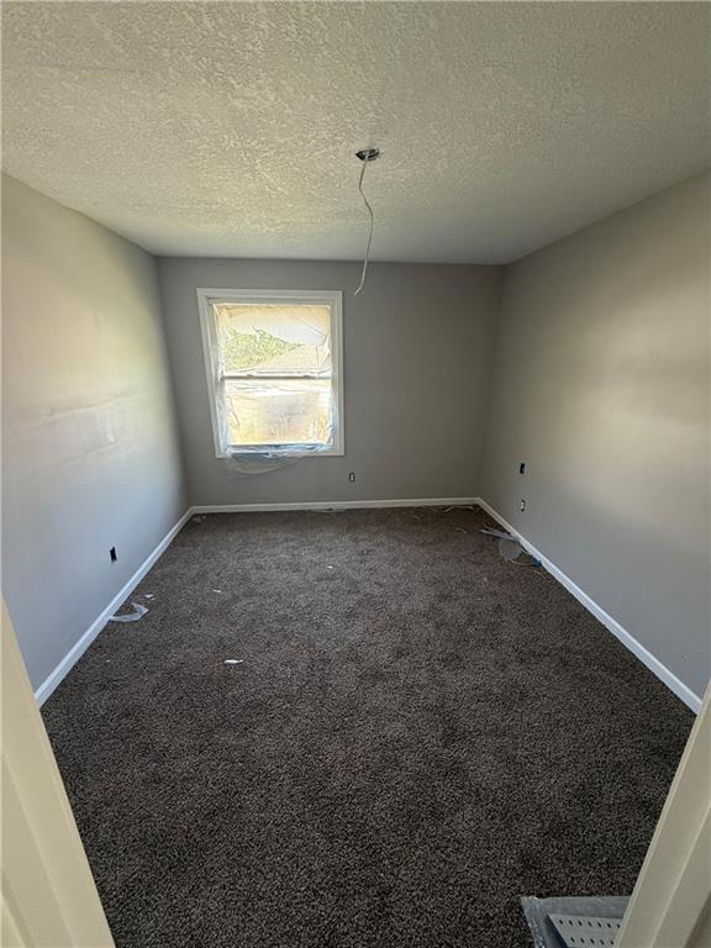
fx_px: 383
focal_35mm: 14
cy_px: 474
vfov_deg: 102.1
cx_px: 356
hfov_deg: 85.7
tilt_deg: -16.4
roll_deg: -1.7
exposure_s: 1/99
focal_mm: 2.22
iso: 160
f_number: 2.2
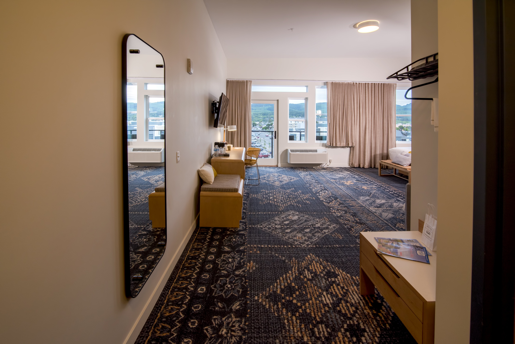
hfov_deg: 96.7
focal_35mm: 16
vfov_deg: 73.8
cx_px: 258
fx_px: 229
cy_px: 172
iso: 250
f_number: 8
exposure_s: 1/15
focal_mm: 16
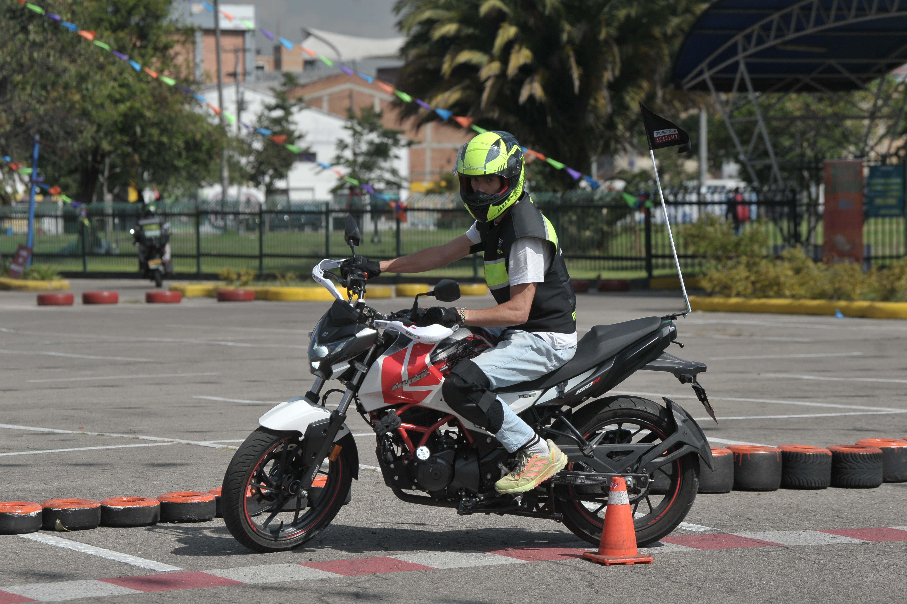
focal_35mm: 130
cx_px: 454
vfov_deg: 10.5
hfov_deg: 15.8
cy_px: 302
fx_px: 3273
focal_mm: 130
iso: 800
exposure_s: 1/6400
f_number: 5.6
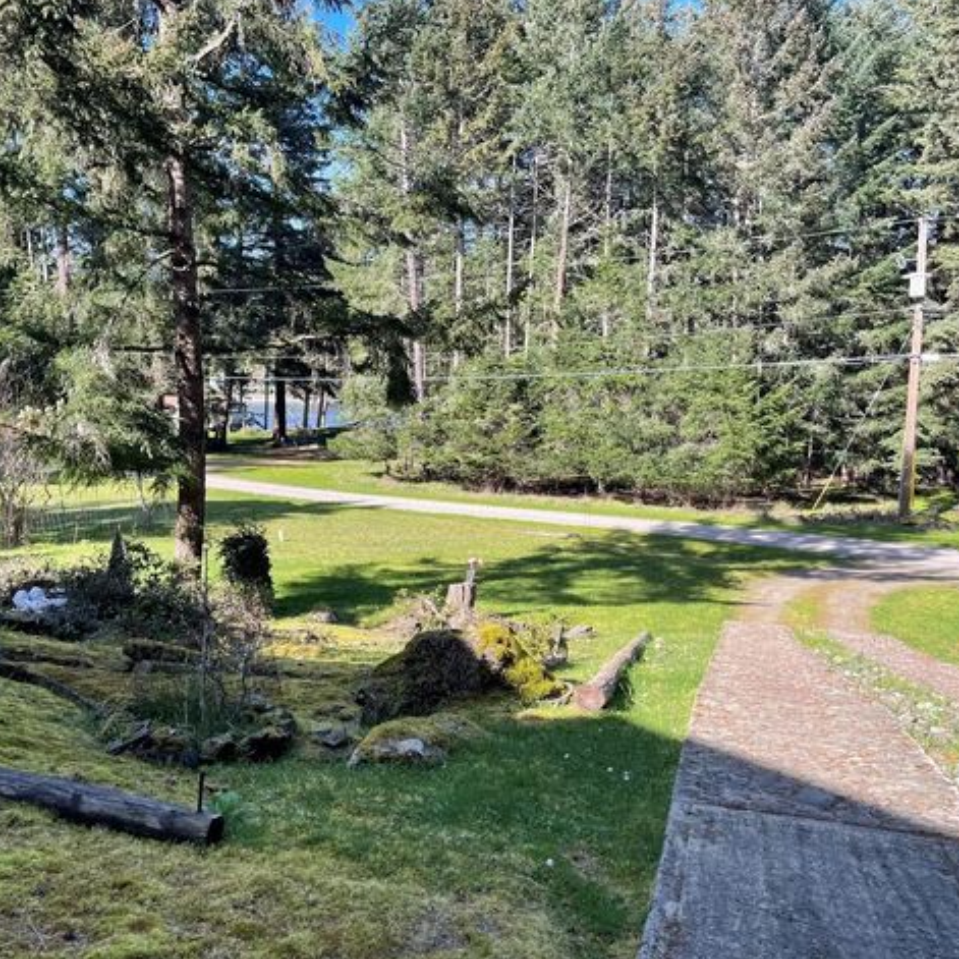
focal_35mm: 30
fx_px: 940
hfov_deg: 53.8
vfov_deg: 54.0
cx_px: 403
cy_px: 476
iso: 32
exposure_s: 1/731
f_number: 1.6
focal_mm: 5.1
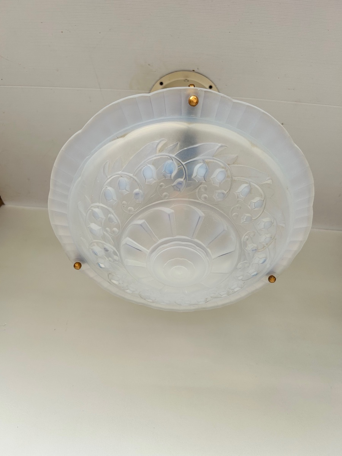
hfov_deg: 53.1
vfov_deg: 67.3
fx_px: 343
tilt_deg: +55.3
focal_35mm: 26
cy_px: 228
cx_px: 171
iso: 50
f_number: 1.5
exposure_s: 1/366
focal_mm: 5.7
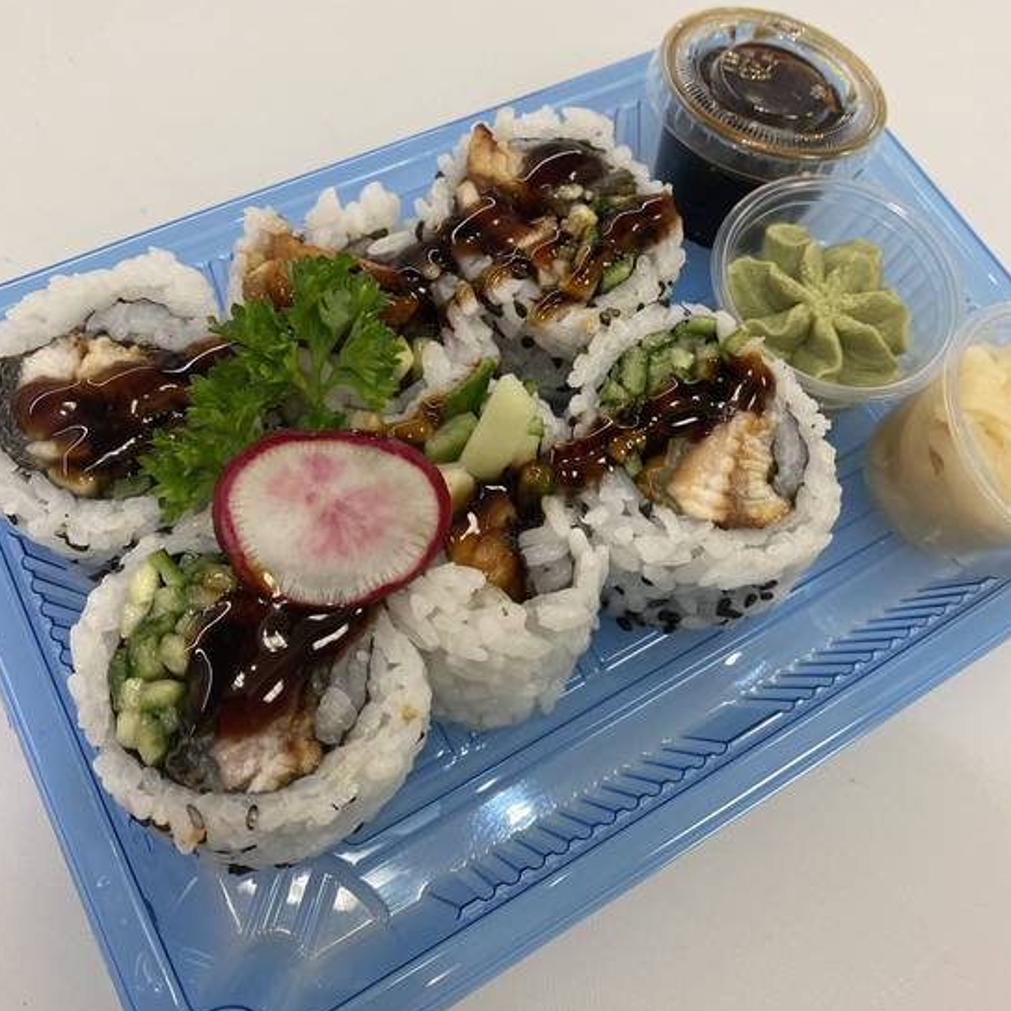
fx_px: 1024
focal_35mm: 31
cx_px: 503
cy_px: 437
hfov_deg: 52.5
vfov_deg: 52.4
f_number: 1.8
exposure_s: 1/120
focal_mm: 4.25
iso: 80
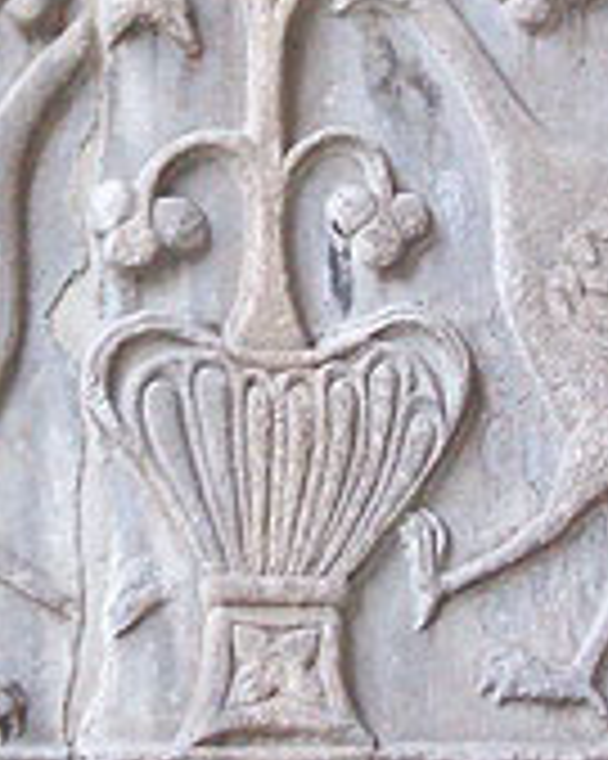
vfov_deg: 13.2
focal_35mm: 146
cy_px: 162
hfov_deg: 10.6
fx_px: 3287
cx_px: 252
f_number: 3.4
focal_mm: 9.4
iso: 315
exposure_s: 1/169
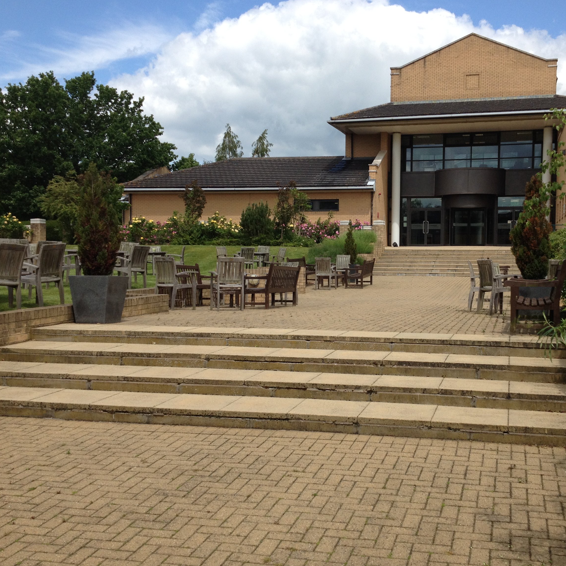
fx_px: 814
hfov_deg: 38.2
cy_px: 284
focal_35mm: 44
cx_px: 341
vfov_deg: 38.3
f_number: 2.4
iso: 50
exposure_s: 1/1577
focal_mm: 4.28
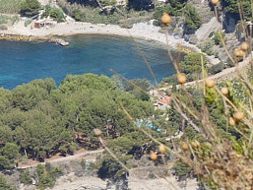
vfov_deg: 4.0
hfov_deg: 5.1
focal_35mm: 374
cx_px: -344
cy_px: 31
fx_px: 2735
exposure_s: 1/320
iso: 200
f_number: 8
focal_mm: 30
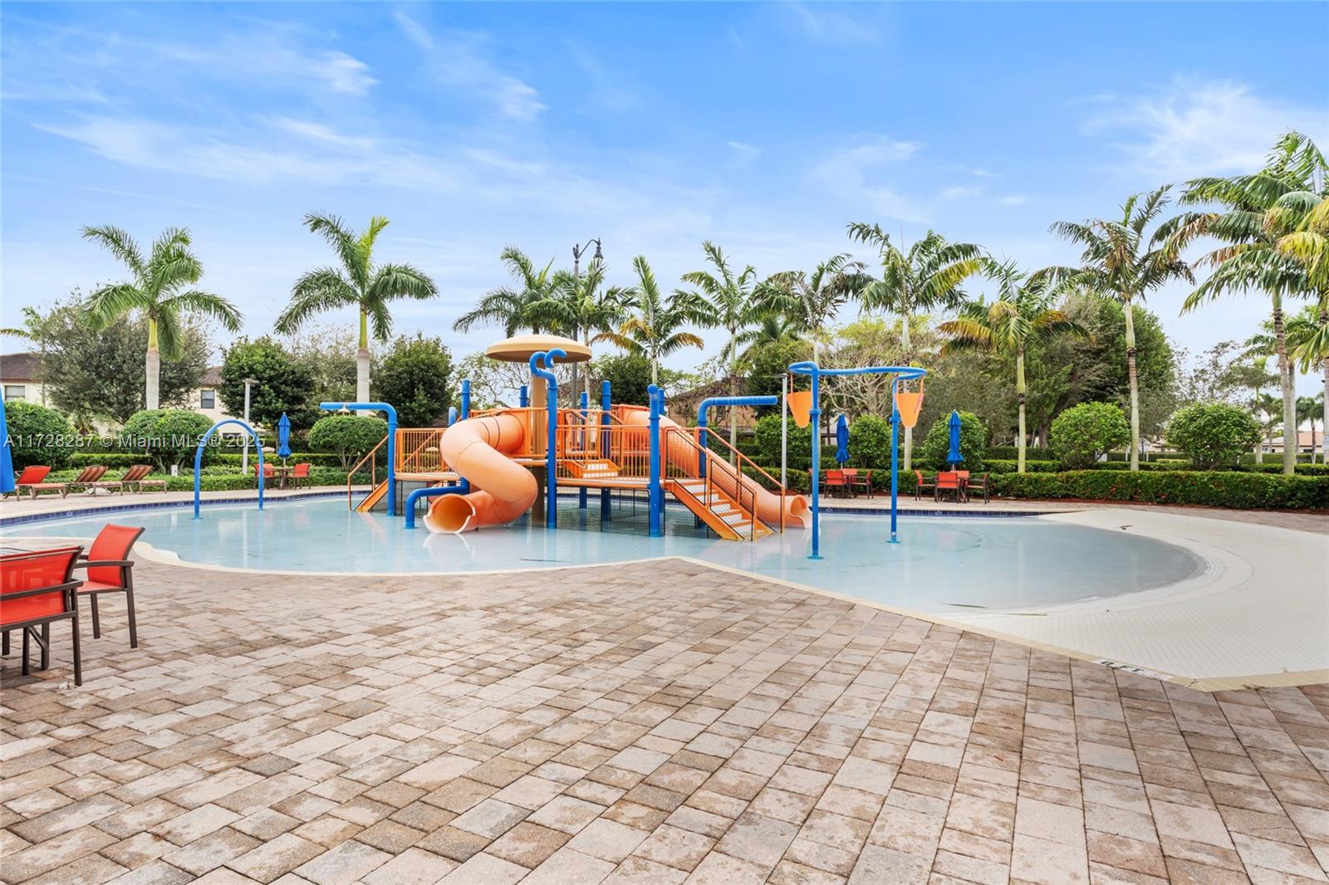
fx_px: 738
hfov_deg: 84.0
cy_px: 442
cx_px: 664
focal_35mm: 20
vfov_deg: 61.9
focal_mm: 20
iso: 250
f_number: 13
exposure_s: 1/100
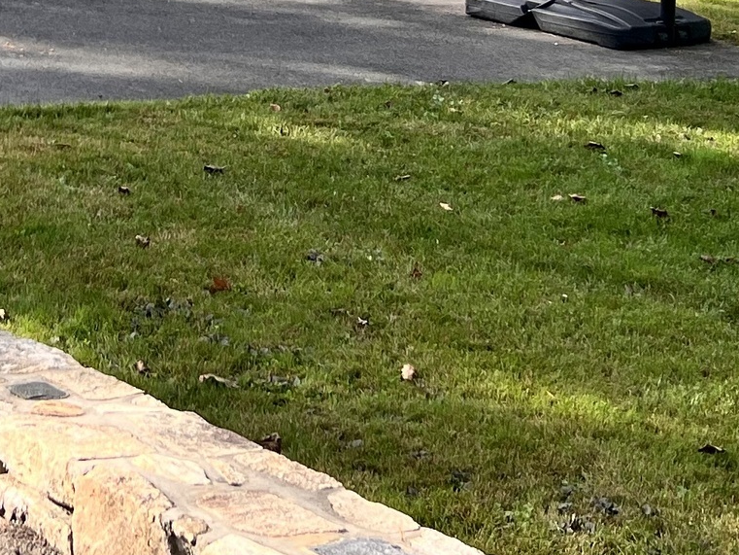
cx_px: -69
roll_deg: -1.3
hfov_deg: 18.1
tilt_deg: -0.2
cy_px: -307
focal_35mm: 105
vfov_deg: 13.2
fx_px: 2242
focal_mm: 5.7
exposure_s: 1/1183
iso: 50
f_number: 1.5
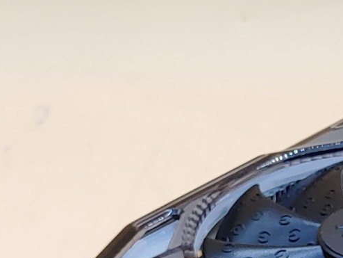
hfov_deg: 14.2
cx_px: 429
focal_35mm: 134
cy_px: 325
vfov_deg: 10.8
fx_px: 1328
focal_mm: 4.36
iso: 50
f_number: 1.8
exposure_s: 1/120
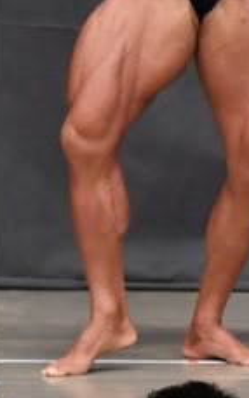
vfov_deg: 2.7
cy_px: 0
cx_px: 664
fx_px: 8431
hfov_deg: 1.7
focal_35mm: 776
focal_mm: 150
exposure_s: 1/400
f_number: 5.6
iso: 6400
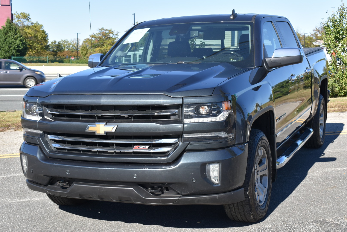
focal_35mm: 57
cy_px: 116
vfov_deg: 23.8
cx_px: 174
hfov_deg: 35.0
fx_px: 550
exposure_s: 1/250
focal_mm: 38
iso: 200
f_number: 8
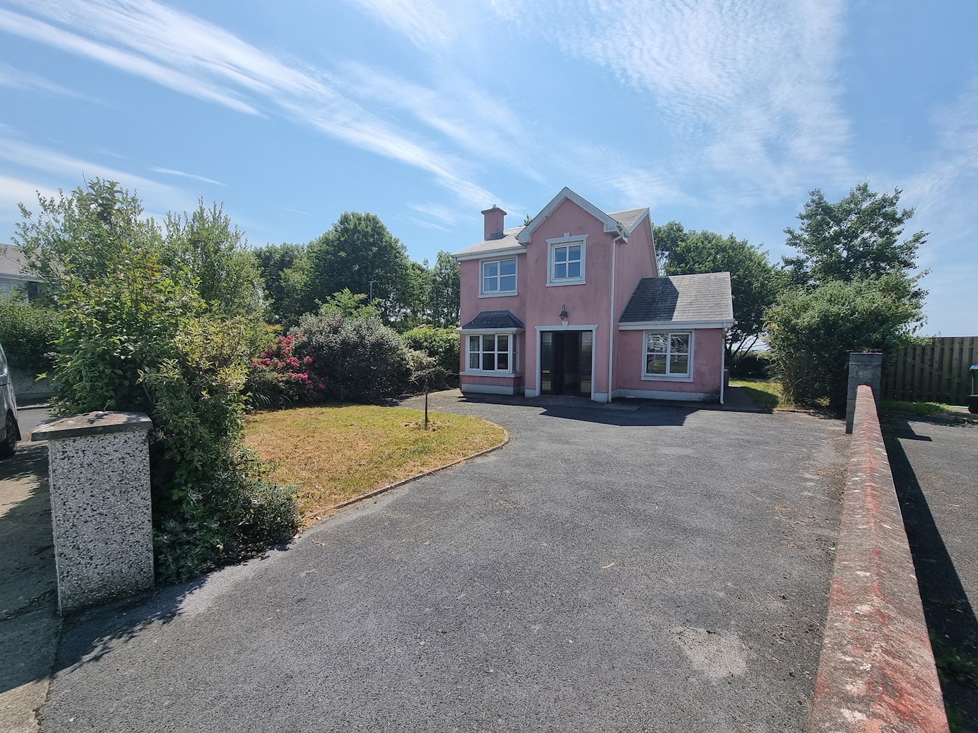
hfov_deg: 106.2
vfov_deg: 89.9
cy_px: 366
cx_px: 489
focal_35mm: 13
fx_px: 367
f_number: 2.2
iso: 50
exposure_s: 1/2376
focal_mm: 2.2
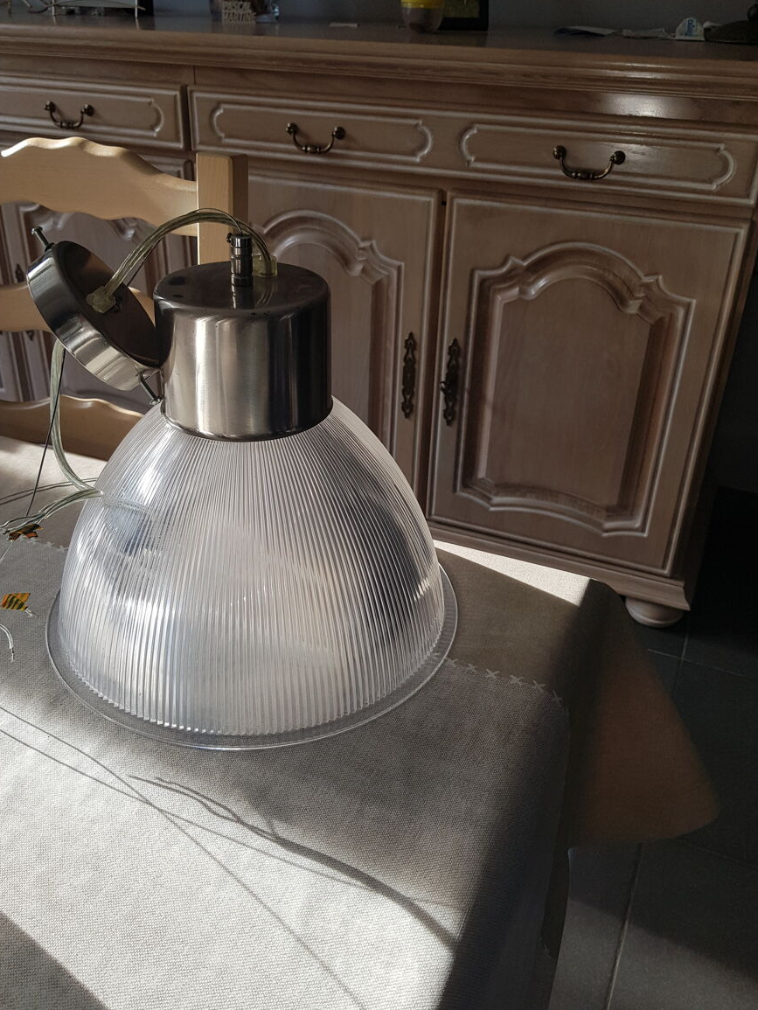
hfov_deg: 46.7
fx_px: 875
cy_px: 510
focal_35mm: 30
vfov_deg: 59.9
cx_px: 330
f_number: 1.7
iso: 40
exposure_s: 1/150
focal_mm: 4.2
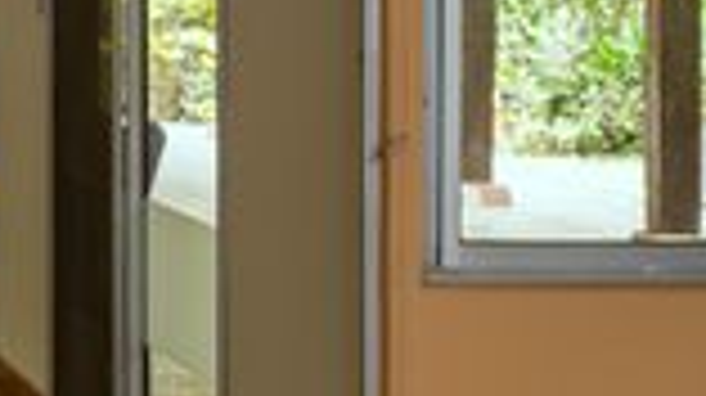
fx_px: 3049
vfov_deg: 7.4
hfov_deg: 12.3
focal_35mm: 163
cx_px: -492
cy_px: 22
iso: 400
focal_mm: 18
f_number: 4.5
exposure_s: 1/60
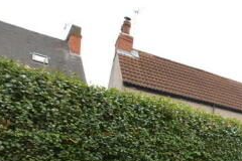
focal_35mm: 41
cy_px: 195
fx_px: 276
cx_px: 309
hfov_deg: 34.6
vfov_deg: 28.3
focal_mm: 10
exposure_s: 1/250
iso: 1600
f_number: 8
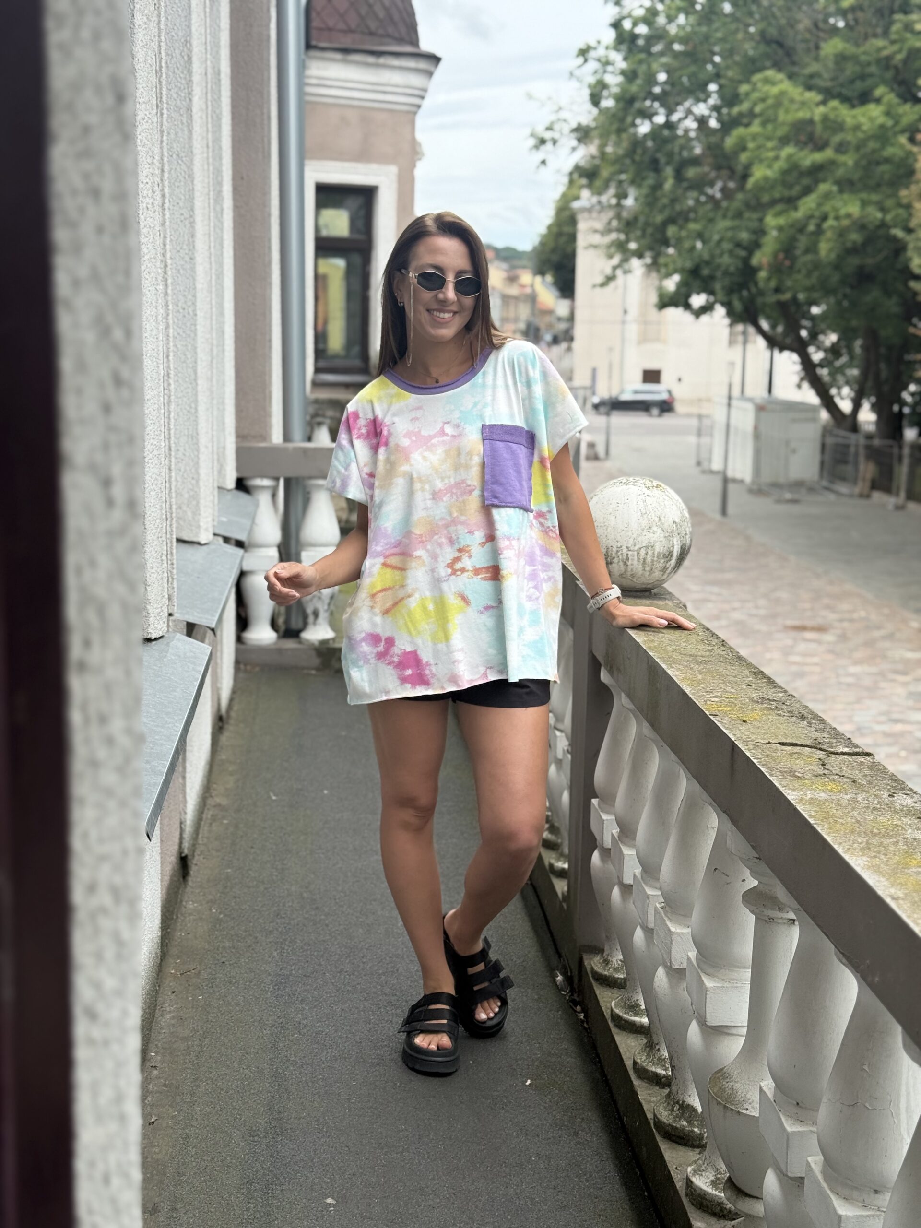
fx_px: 1703
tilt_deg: -9.6
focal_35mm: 48
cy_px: 614
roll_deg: -1.4
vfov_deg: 39.7
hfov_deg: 30.3
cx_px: 460
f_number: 1.78
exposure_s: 1/2088
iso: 100
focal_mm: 6.76
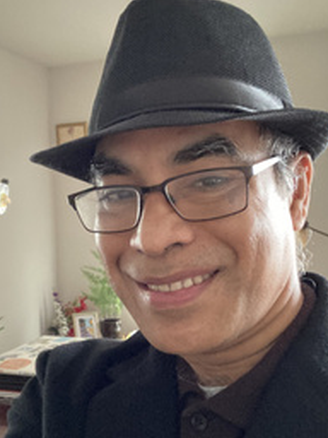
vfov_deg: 39.6
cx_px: 147
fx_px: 606
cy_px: 246
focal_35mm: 48
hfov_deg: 30.2
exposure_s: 1/28
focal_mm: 2.87
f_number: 2.2
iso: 640
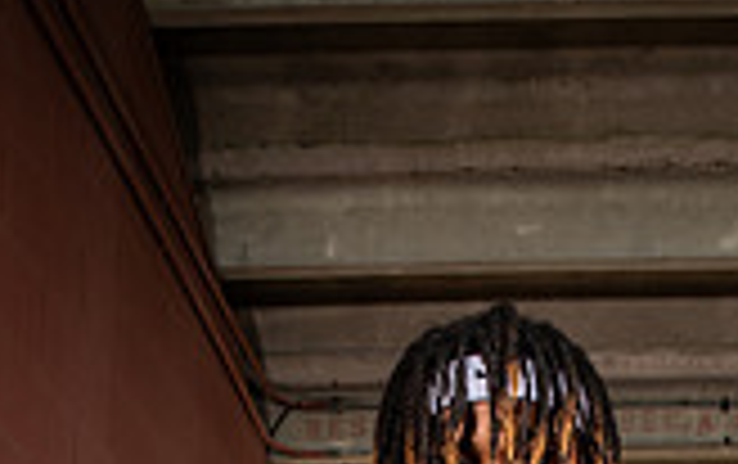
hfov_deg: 29.9
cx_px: 580
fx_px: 1349
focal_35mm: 67
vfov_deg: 15.0
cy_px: 982
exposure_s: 1/400
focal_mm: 24
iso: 160
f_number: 7.1
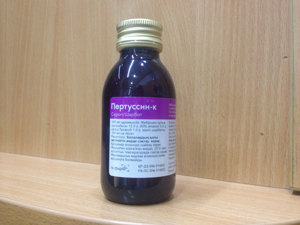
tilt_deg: +0.2
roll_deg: -1.0
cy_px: 112
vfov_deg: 40.7
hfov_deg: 52.6
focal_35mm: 35
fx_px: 303
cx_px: 150
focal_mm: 4.28
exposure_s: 1/20
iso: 320
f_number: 2.4
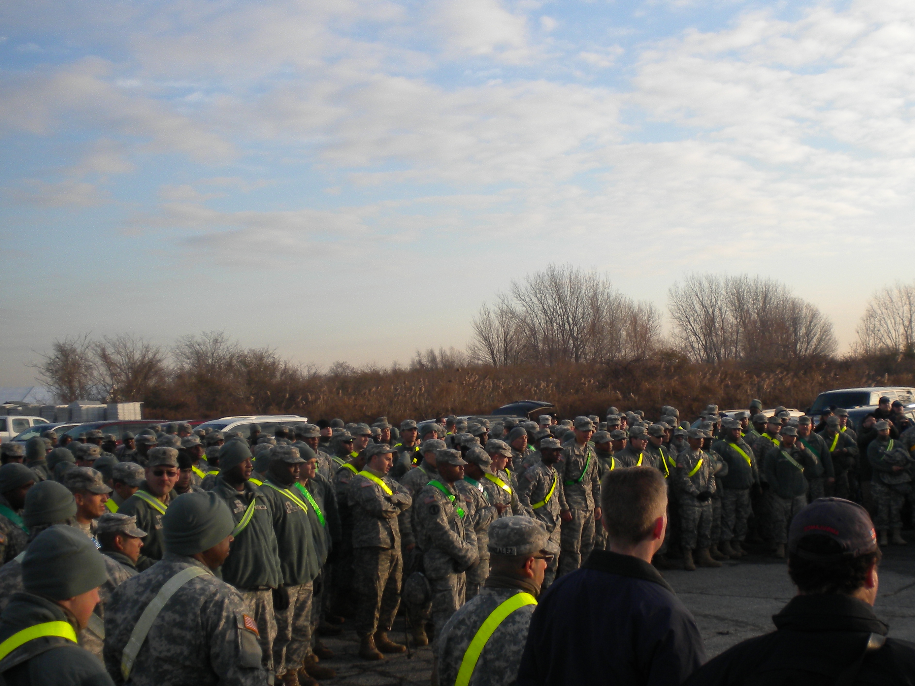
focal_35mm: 47
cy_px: 326
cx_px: 606
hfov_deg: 40.0
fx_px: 1242
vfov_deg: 30.9
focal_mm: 6.3
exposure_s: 1/328
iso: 80
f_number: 4.6
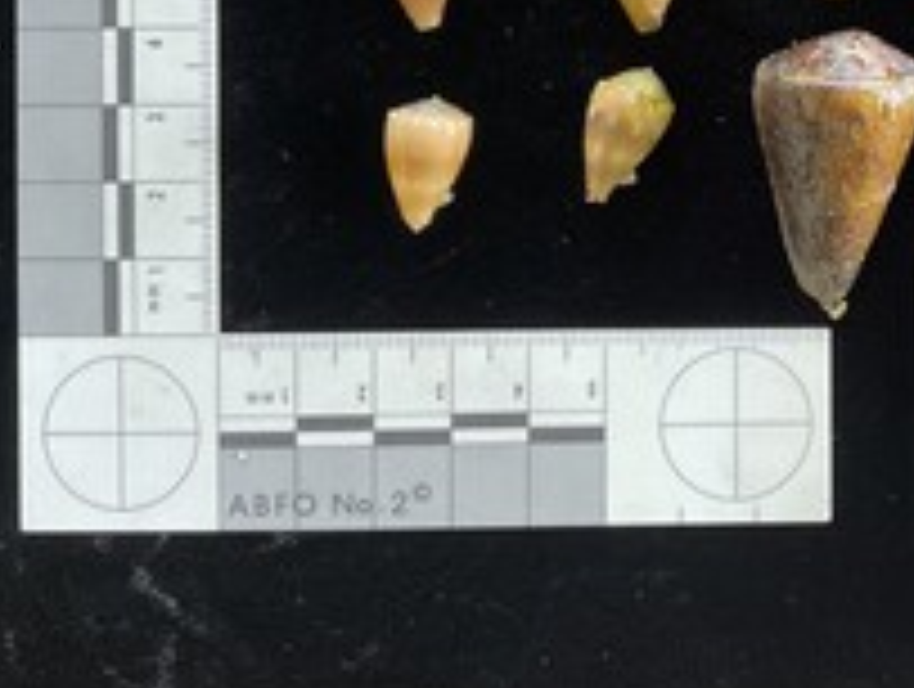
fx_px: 1323
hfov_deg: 36.4
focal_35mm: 50
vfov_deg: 28.6
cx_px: 770
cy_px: 151
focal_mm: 3
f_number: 1.8
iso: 160
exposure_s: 1/50
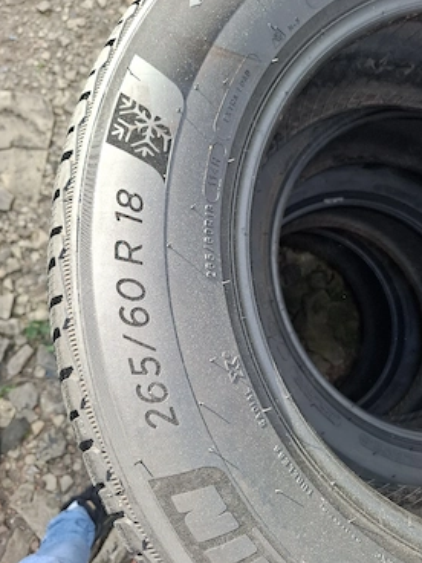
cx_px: 226
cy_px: 278
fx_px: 406
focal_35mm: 25
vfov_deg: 69.4
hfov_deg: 54.8
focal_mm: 5.54
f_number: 1.8
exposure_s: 1/189
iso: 50
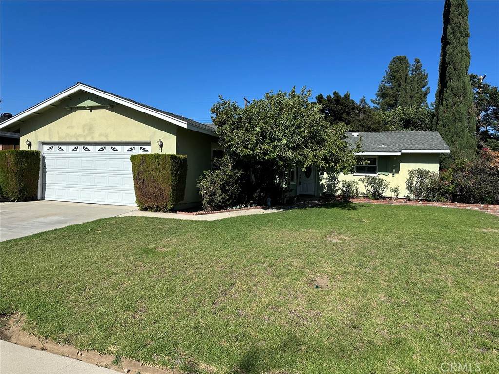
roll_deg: -1.9
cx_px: 250
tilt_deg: -1.9
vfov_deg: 56.8
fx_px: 346
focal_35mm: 24
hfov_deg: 71.6
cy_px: 187
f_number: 1.78
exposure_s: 1/5525
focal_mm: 6.86
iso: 80
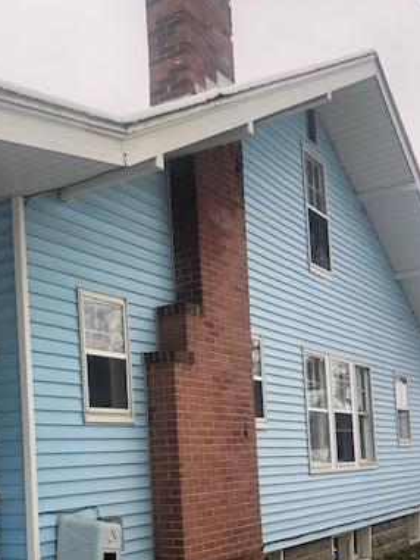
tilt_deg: +3.9
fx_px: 760
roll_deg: +2.0
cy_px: 434
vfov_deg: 39.1
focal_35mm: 47
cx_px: 109
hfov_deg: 30.4
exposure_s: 1/120
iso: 40
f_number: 1.8
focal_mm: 3.99
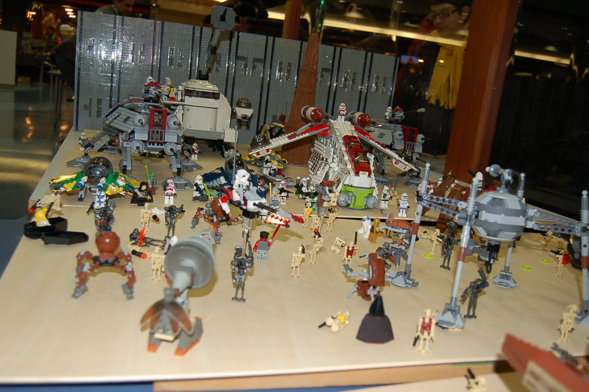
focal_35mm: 33
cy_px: 196
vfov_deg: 39.9
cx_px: 294
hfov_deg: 57.3
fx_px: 539
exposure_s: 1/60
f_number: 3.8
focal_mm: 22
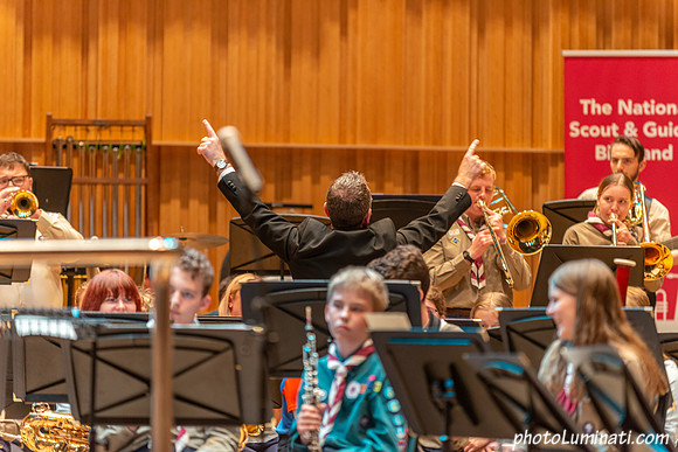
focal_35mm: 200
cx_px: 339
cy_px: 226
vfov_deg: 6.9
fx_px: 3767
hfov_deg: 10.3
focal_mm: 200
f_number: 2.8
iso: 2000
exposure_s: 1/125
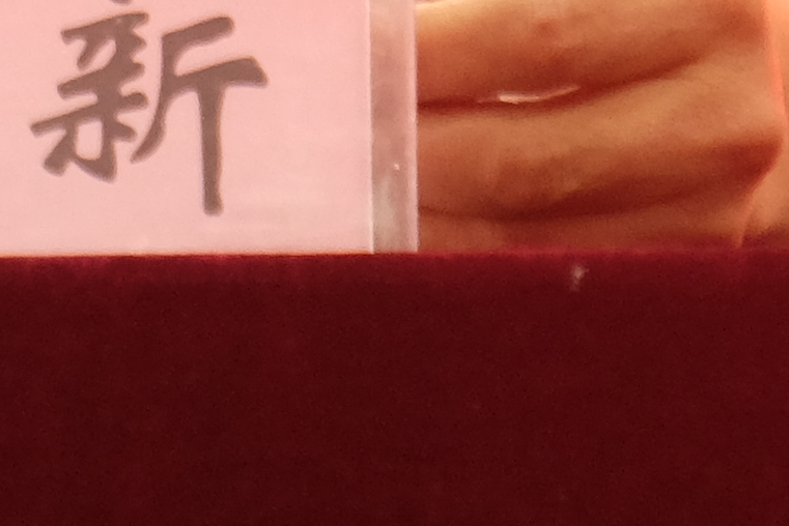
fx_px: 24533
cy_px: -543
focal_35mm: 1119
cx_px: -503
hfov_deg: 1.8
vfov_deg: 1.2
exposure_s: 1/30
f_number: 5.6
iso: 1250
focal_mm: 116.1
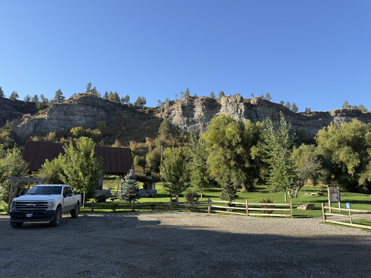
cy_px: 139
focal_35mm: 24
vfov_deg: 56.8
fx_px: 257
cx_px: 186
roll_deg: -0.5
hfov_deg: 71.6
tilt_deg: +11.5
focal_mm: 6.76
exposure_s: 1/1653
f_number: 1.78
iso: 80
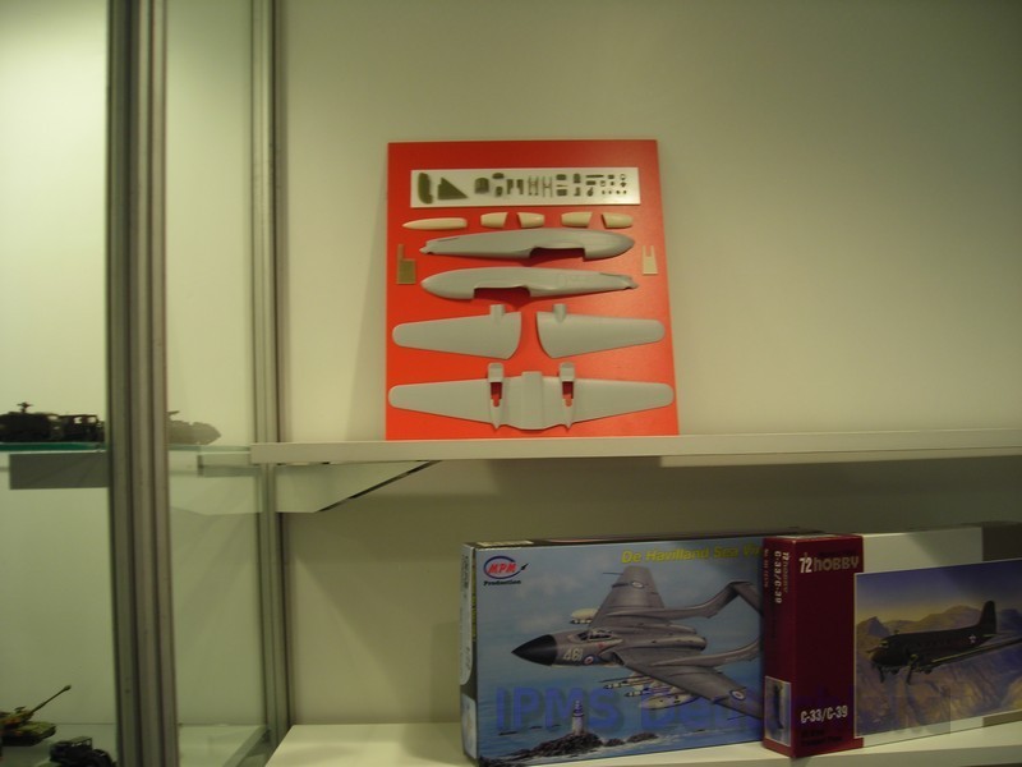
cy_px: 384
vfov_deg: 37.7
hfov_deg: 49.0
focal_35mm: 38
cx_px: 511
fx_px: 1122
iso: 50
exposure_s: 1/10.7
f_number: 3.2
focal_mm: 6.3
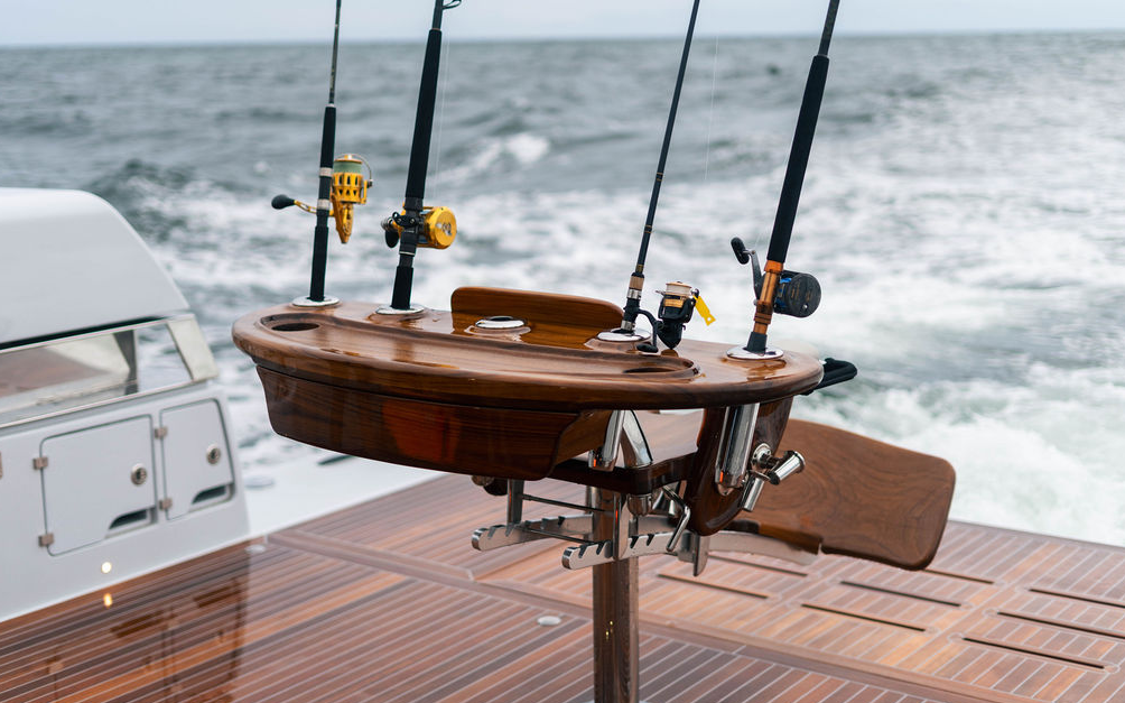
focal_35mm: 52
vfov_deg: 24.9
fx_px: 1594
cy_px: 338
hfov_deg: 38.9
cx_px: 558
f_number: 2
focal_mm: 50
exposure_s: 1/1250
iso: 100
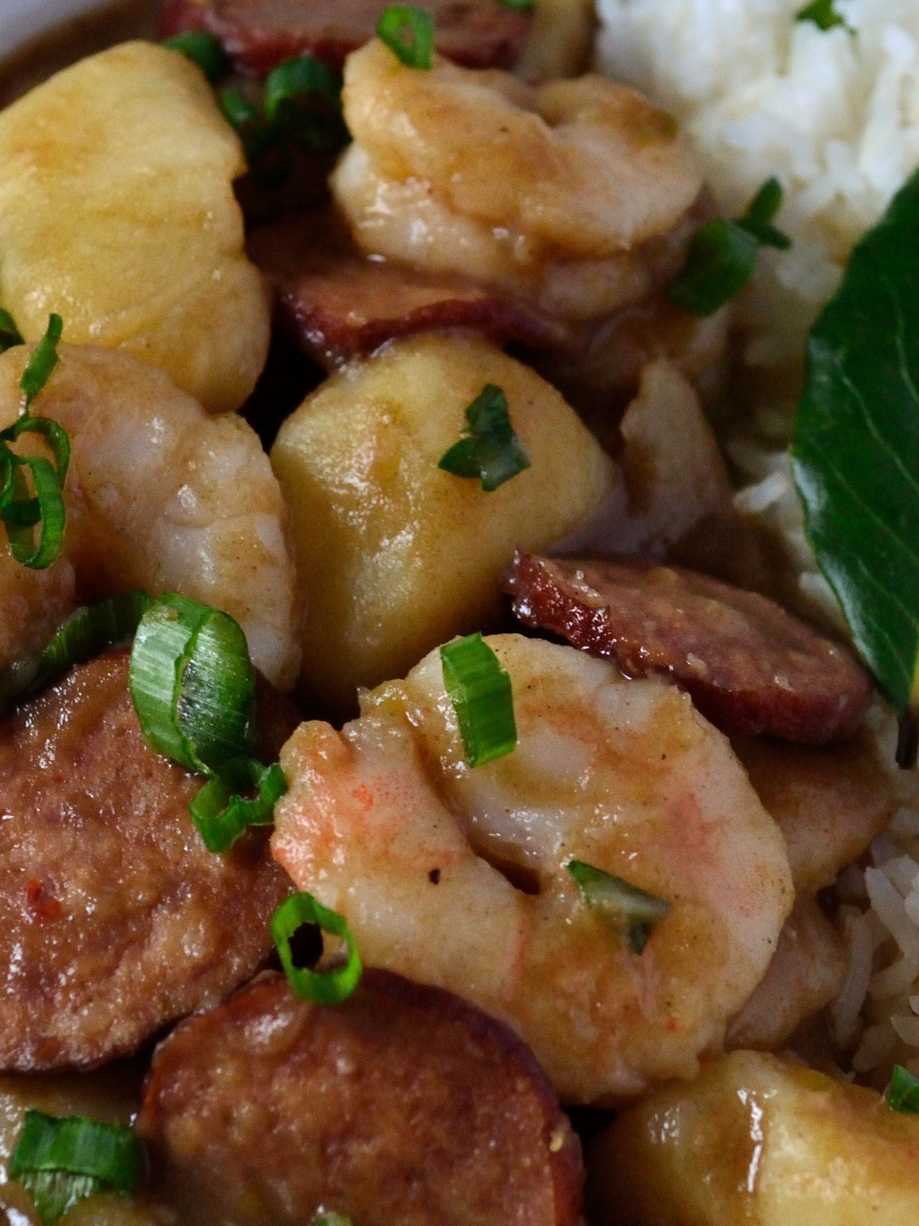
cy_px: 690
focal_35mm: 99
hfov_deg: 14.9
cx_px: 558
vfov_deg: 19.8
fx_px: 3505
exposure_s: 1/60
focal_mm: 38
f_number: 5.6
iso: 1400
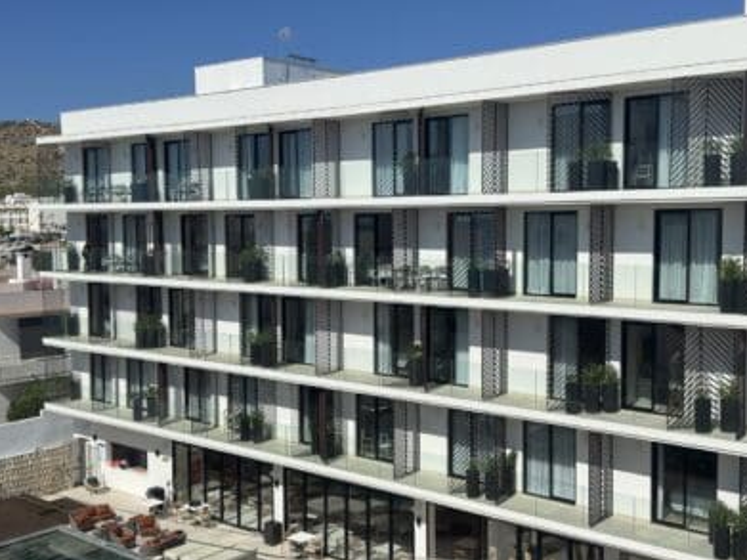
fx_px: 928
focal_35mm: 43
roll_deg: +0.6
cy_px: 283
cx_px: 376
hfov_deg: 43.9
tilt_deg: -4.8
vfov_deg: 33.6
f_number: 1.78
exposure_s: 1/15385
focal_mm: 6.86
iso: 100
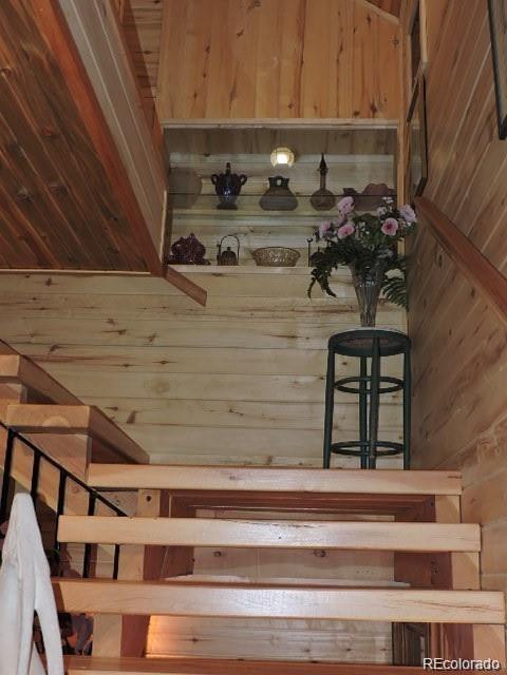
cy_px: 338
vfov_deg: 43.9
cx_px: 254
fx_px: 840
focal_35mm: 43
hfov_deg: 33.6
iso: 200
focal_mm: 7.7
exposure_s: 1/30
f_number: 3.4
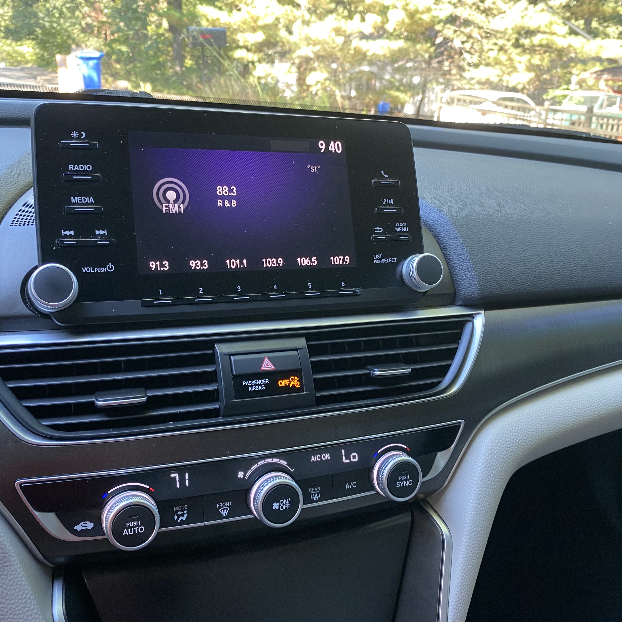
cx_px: 282
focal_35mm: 31
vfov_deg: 52.5
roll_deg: -0.3
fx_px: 630
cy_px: 310
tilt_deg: -20.3
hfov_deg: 52.5
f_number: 1.8
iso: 125
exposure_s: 1/69
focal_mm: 4.25
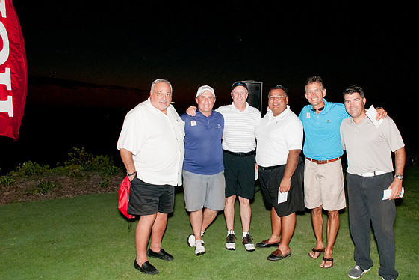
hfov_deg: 61.7
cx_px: 237
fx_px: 349
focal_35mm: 30
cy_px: 146
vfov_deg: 43.6
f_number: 6.3
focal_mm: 17
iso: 900
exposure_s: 1/60
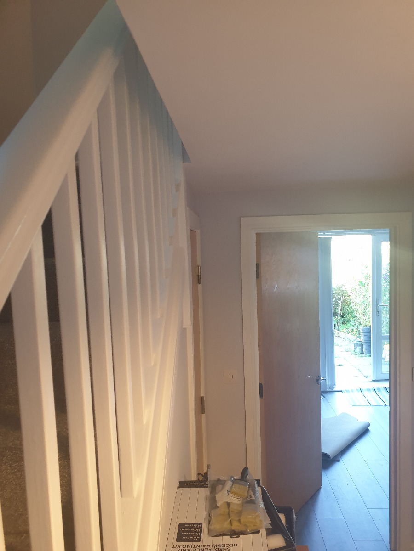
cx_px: 207
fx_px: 415
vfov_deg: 67.3
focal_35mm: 26
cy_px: 276
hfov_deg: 53.1
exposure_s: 1/50
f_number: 2.4
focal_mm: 4.3
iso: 250
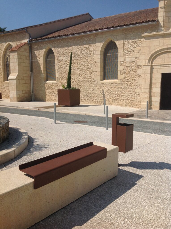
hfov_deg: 40.6
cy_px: 114
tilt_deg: -7.9
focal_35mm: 35
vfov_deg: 52.7
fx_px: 231
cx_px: 86
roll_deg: -1.5
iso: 50
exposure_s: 1/3788
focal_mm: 4.28
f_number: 2.4
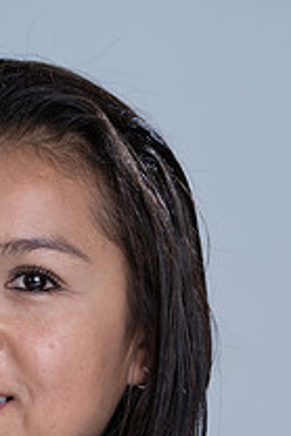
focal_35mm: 374
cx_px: 2
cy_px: 470
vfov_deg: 5.5
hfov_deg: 3.7
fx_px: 4527
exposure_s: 1/200
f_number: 5.6
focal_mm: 173
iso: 160
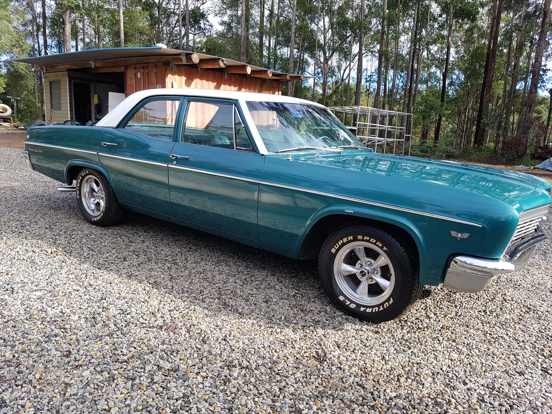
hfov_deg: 67.3
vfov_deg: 53.1
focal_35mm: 26
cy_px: 207
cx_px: 276
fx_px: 415
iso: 50
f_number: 1.7
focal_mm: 4.2
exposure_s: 1/610
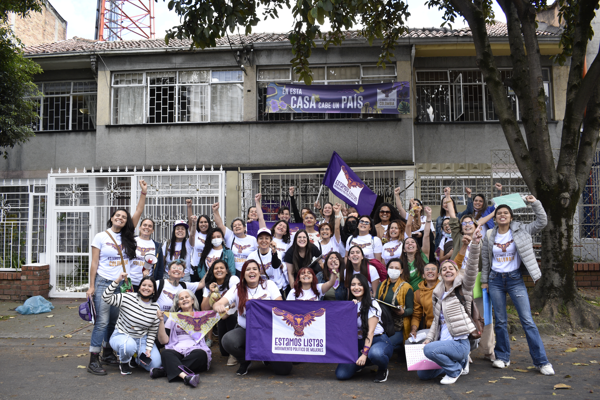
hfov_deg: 61.9
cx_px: 300
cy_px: 200
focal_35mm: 30
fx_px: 500
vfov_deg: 43.6
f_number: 5.6
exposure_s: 1/250
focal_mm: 20
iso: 320
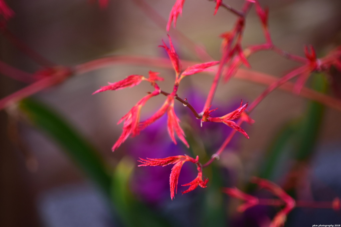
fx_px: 4262
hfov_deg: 4.6
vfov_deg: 3.1
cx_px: 170
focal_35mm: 450
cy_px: 114
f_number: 5.6
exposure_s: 1/250
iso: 200
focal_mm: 300
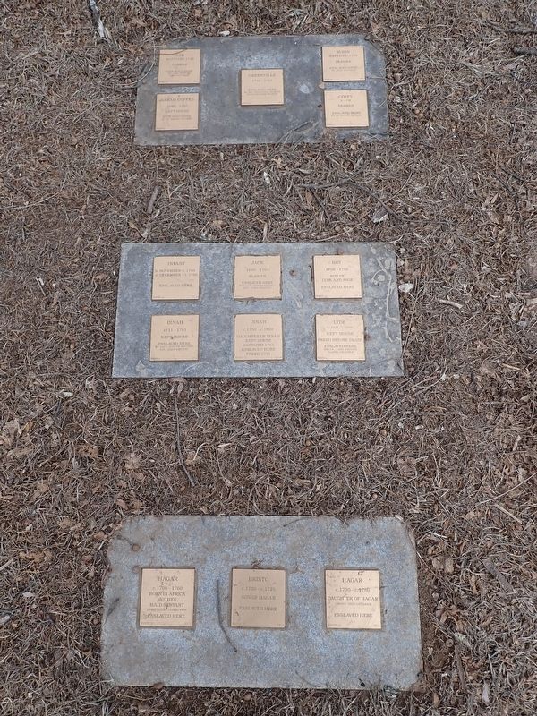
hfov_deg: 54.9
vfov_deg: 69.4
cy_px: 358
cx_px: 268
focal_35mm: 25
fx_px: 517
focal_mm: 4.5
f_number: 2.8
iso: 100
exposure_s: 1/500
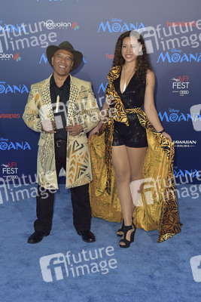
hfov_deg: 28.1
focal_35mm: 48
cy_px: 151
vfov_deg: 41.1
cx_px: 100
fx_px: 402
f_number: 4.5
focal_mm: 48
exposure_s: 1/320
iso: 400
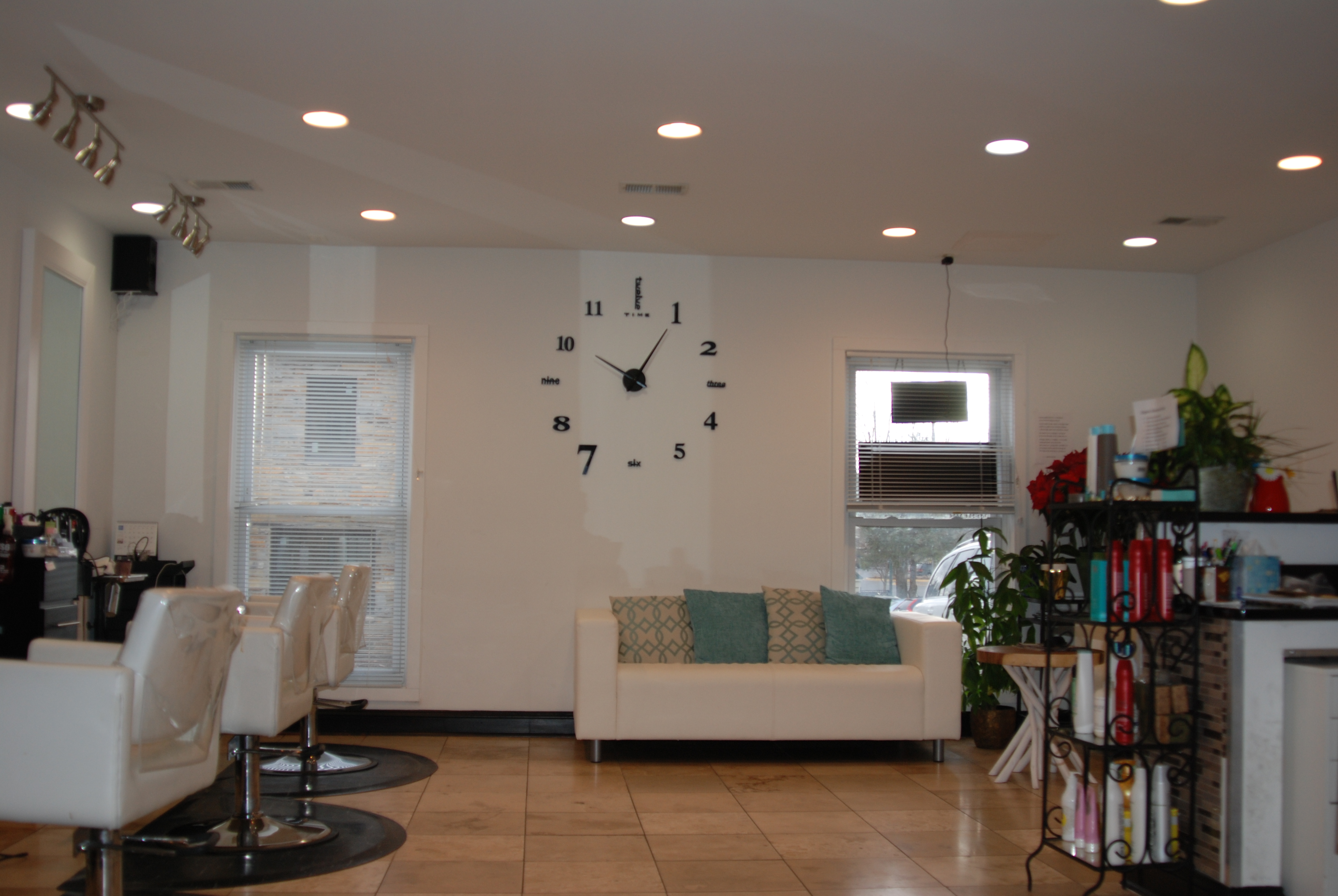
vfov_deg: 37.0
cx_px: 669
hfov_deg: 53.1
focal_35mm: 36
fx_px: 1340
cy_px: 448
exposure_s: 1/125
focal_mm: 24
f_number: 2.8
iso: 200
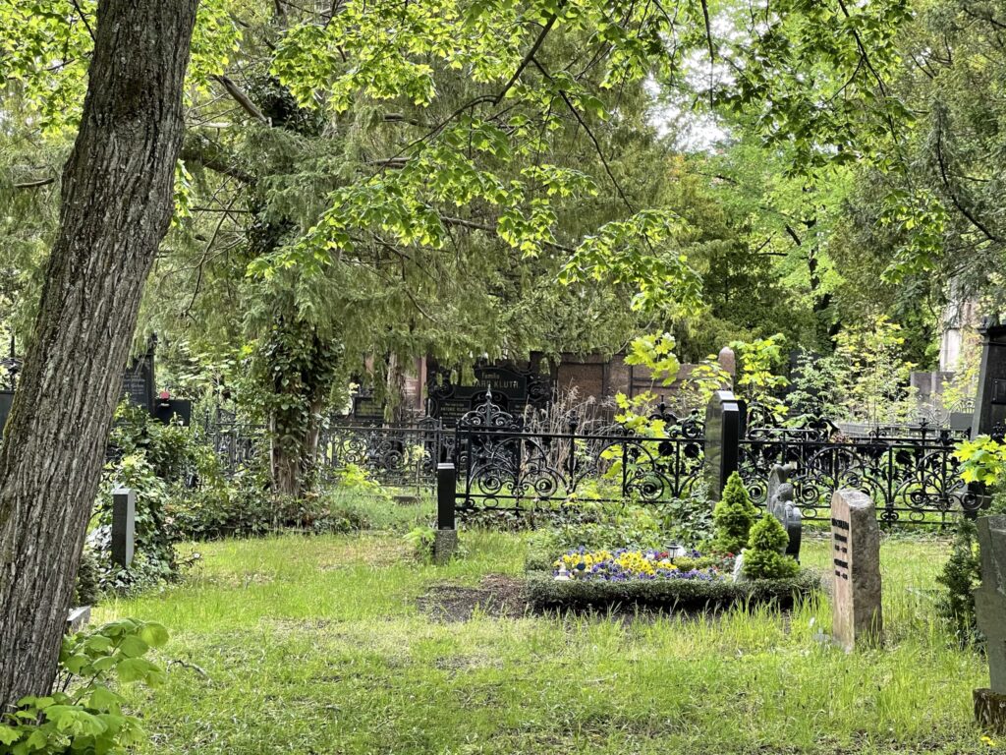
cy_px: 378
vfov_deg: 22.9
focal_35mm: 64
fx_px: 1860
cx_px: 503
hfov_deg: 30.3
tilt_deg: +0.3
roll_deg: -1.8
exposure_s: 1/121
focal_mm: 7.5
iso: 160
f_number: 2.2
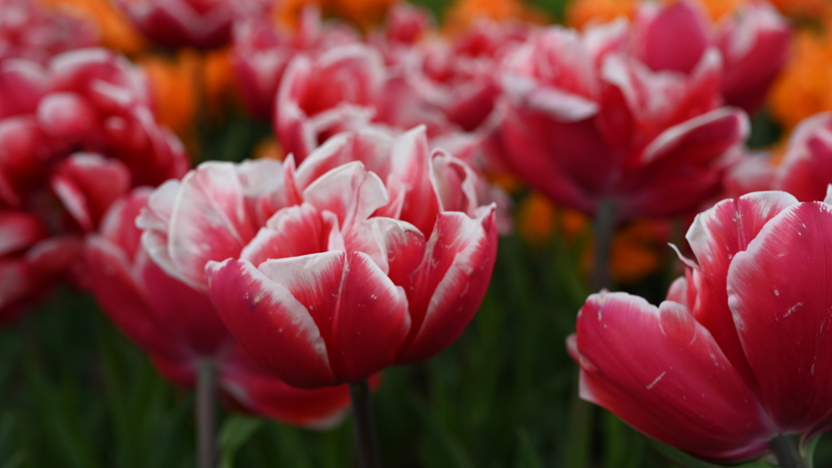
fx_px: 1169
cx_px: 412
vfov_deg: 22.6
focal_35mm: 53
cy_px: 236
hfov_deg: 39.2
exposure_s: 1/1000
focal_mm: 50
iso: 640
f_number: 6.3
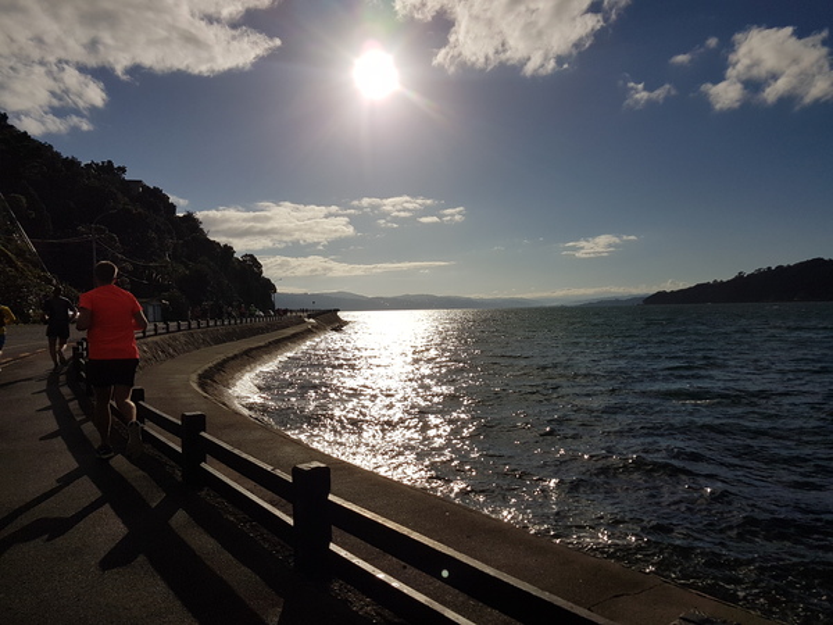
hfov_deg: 67.3
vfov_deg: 53.1
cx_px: 416
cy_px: 312
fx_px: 626
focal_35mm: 26
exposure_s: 1/44928
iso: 40
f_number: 1.7
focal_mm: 4.2
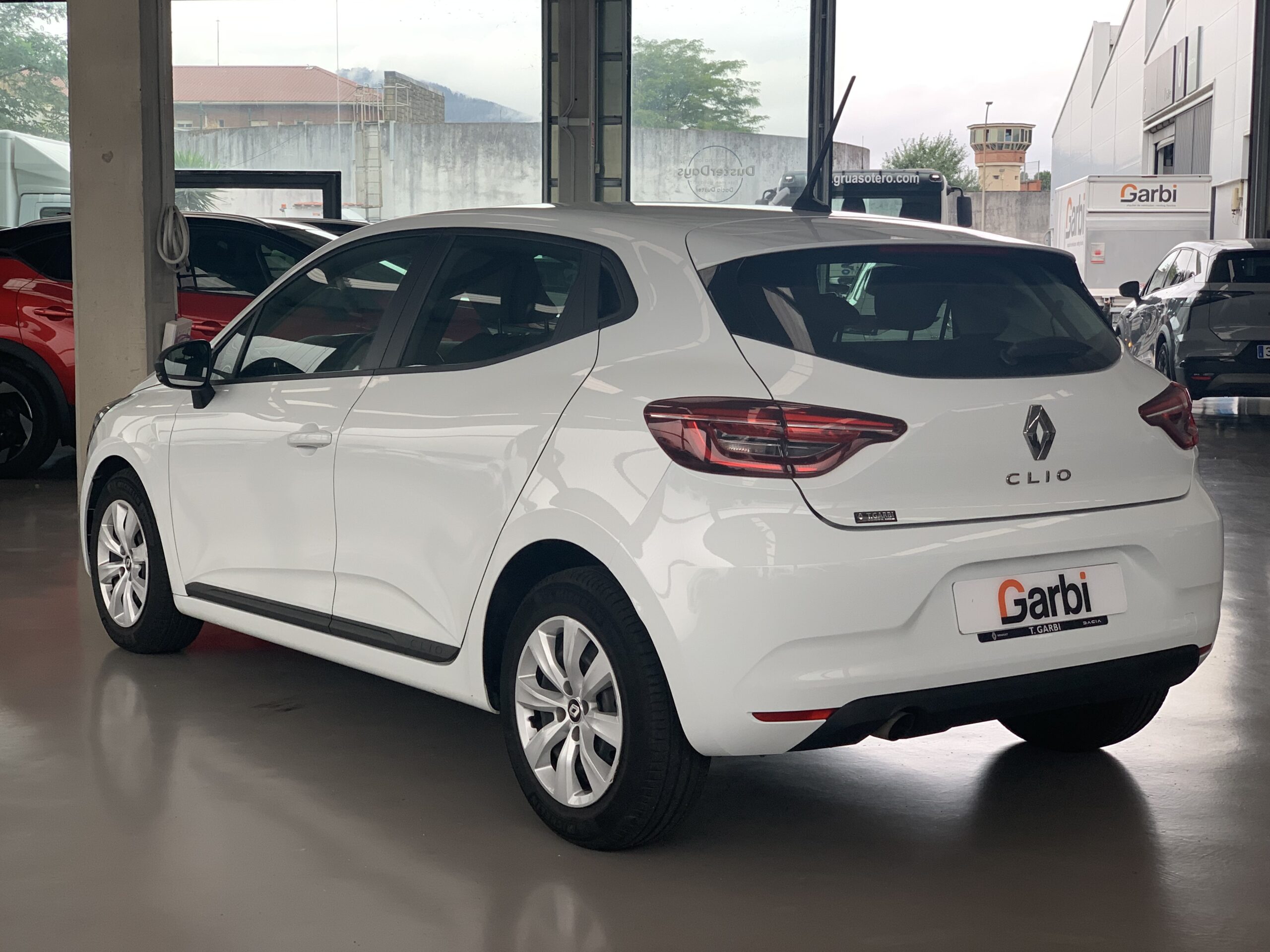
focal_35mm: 52
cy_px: 476
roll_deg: -1.3
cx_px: 635
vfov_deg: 28.0
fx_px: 1908
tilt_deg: -5.1
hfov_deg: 36.8
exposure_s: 1/122
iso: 50
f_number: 2.4
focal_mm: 6
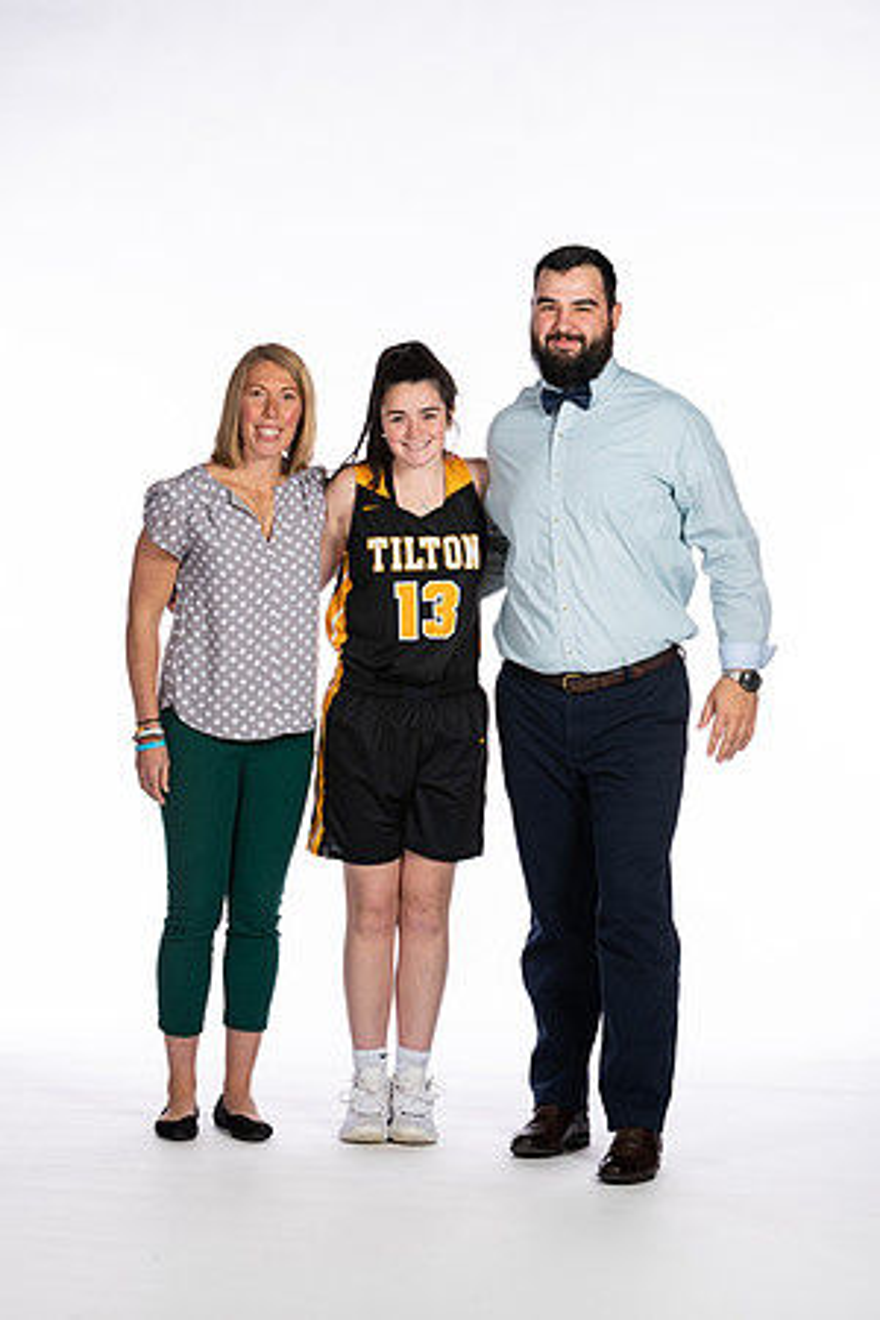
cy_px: 660
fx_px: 4290
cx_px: 440
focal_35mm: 117
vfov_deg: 17.5
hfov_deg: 11.7
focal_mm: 78
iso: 100
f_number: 5.6
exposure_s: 1/100
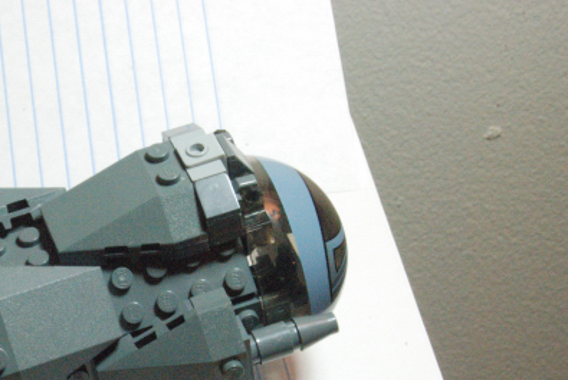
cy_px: 299
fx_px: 2113
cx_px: 114
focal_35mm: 134
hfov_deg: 15.2
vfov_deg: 10.2
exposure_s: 1/13
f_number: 32
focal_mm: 55
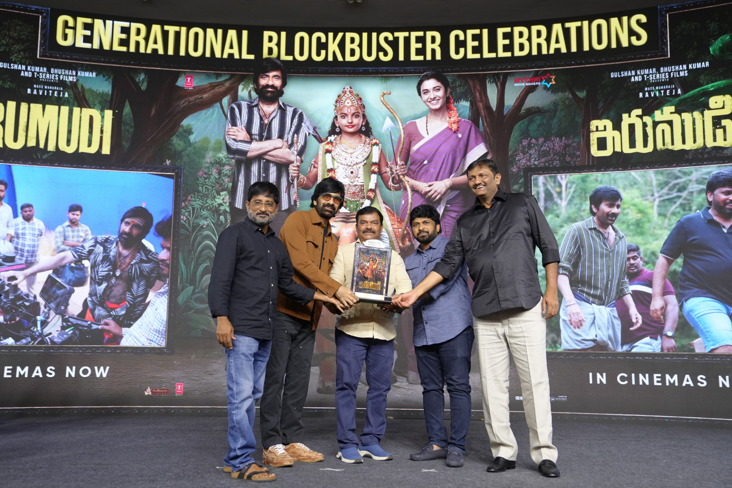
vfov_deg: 36.9
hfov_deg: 53.1
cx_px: 366
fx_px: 732
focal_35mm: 36
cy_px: 244
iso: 1600
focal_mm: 36
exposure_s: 1/160
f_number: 3.5
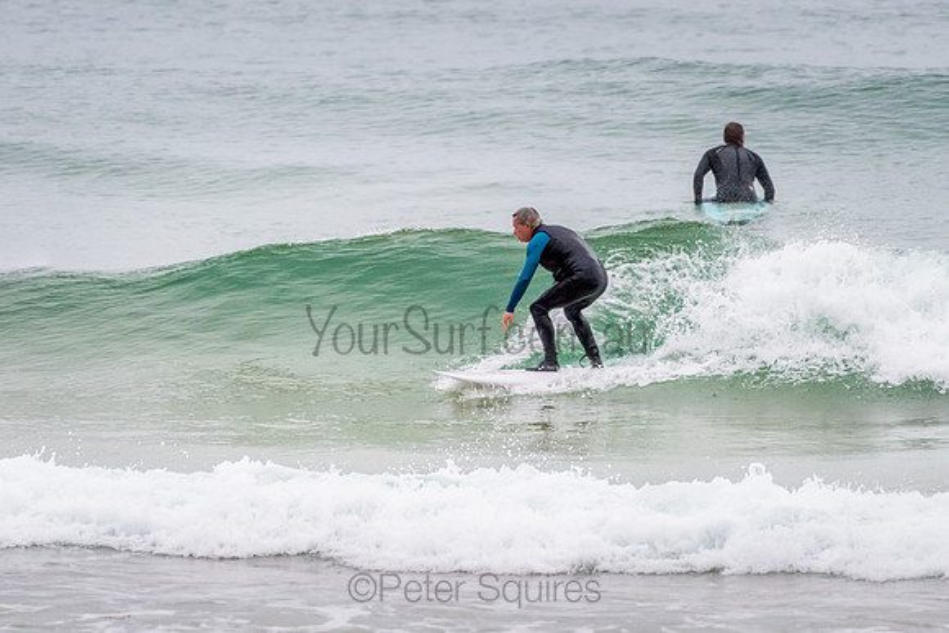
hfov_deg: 3.4
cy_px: 292
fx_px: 16171
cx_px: 538
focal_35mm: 613
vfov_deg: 2.2
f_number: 5.6
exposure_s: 1/1000
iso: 1600
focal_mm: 500
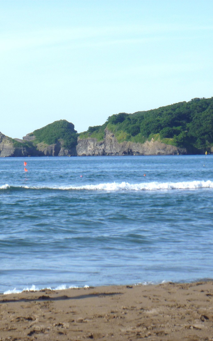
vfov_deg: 13.4
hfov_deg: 8.4
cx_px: 78
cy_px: 171
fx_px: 1449
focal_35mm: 156
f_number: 7.1
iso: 100
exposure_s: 1/200
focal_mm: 19.5
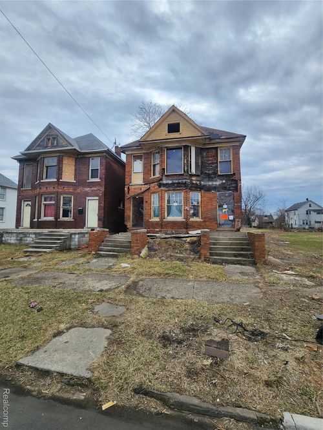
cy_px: 215
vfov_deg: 106.2
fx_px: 162
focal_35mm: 13
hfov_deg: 89.9
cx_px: 162
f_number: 2.2
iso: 50
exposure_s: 1/2397
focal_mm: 2.2
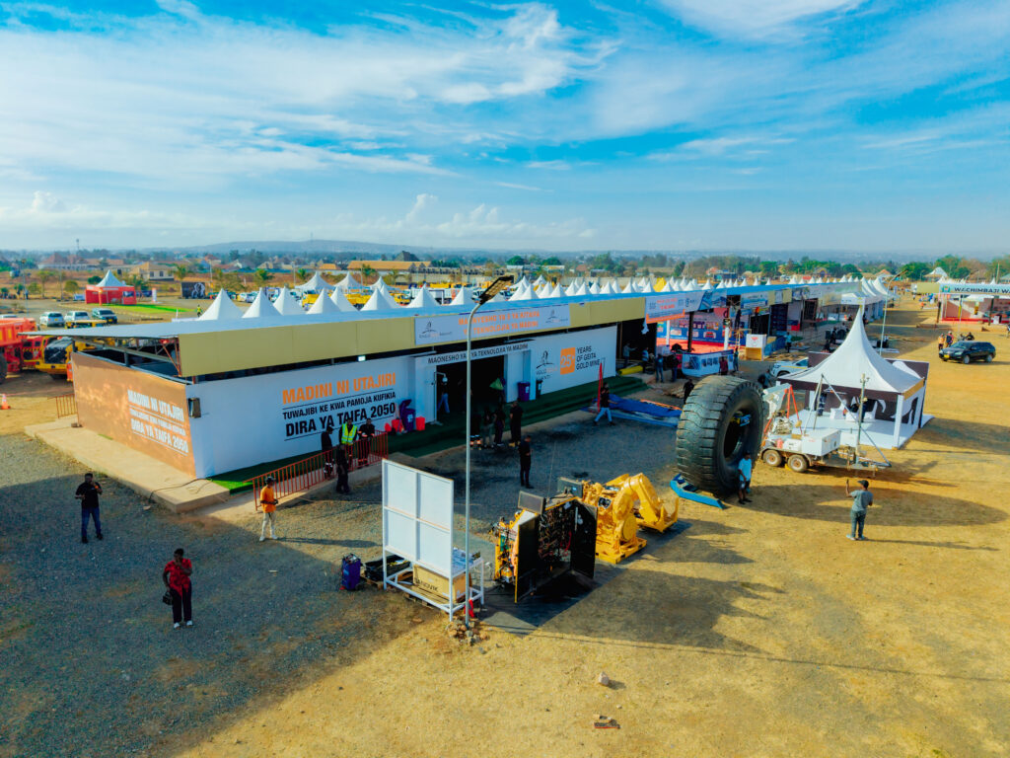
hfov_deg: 71.6
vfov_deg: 56.8
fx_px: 700
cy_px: 379
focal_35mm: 24
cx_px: 505
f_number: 1.8
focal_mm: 8.67
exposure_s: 1/250
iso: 150
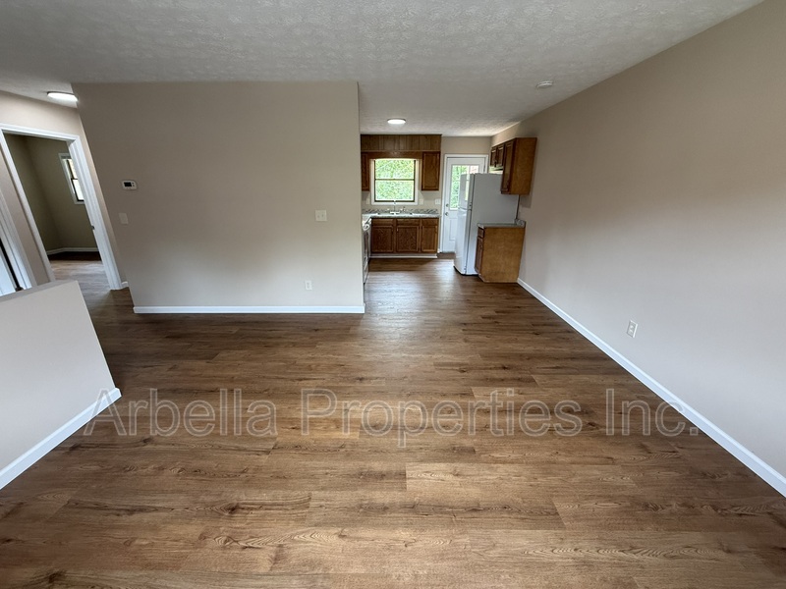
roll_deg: +1.0
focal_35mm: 14
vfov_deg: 85.7
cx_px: 393
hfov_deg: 102.1
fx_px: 318
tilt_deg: -19.3
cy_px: 294
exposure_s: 1/120
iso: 320
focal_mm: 2.22
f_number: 2.2
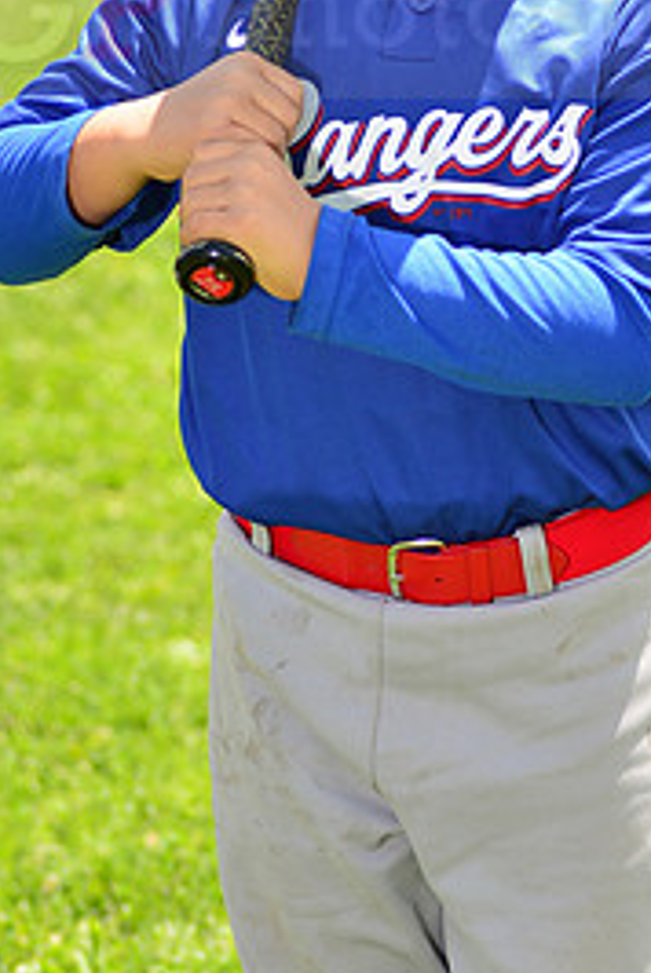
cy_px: -18
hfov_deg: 6.3
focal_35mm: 218
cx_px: 470
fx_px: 5897
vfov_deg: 9.4
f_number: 5
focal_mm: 100
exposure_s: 1/250
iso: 100
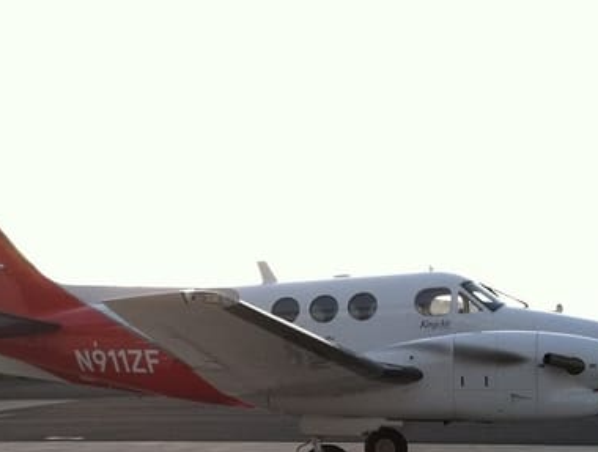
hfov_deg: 32.4
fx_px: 1022
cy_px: 341
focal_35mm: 59
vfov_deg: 24.6
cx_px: 217
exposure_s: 1/120
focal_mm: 3.85
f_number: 2.8
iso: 100
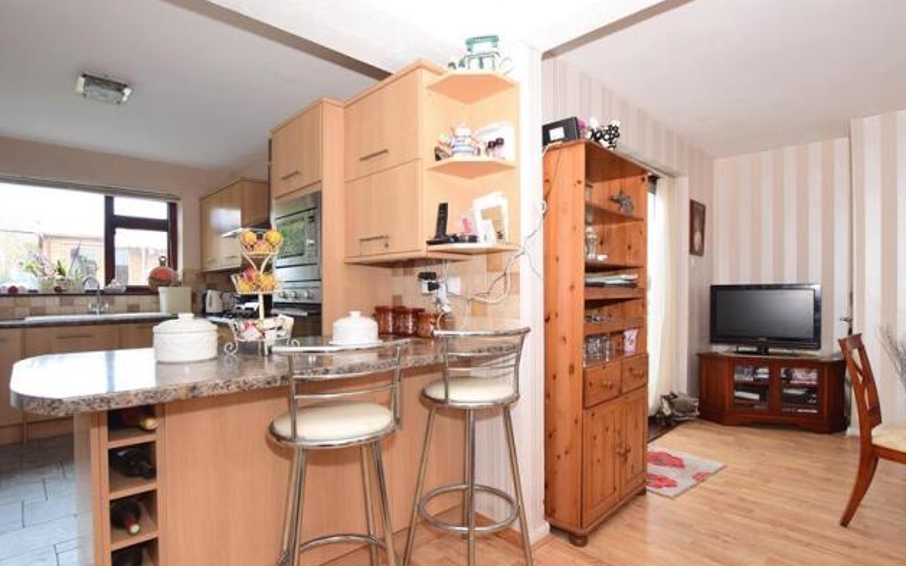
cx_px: 448
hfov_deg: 92.6
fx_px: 433
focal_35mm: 18
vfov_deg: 66.3
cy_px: 305
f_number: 5.6
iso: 400
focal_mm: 11
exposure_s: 1/6
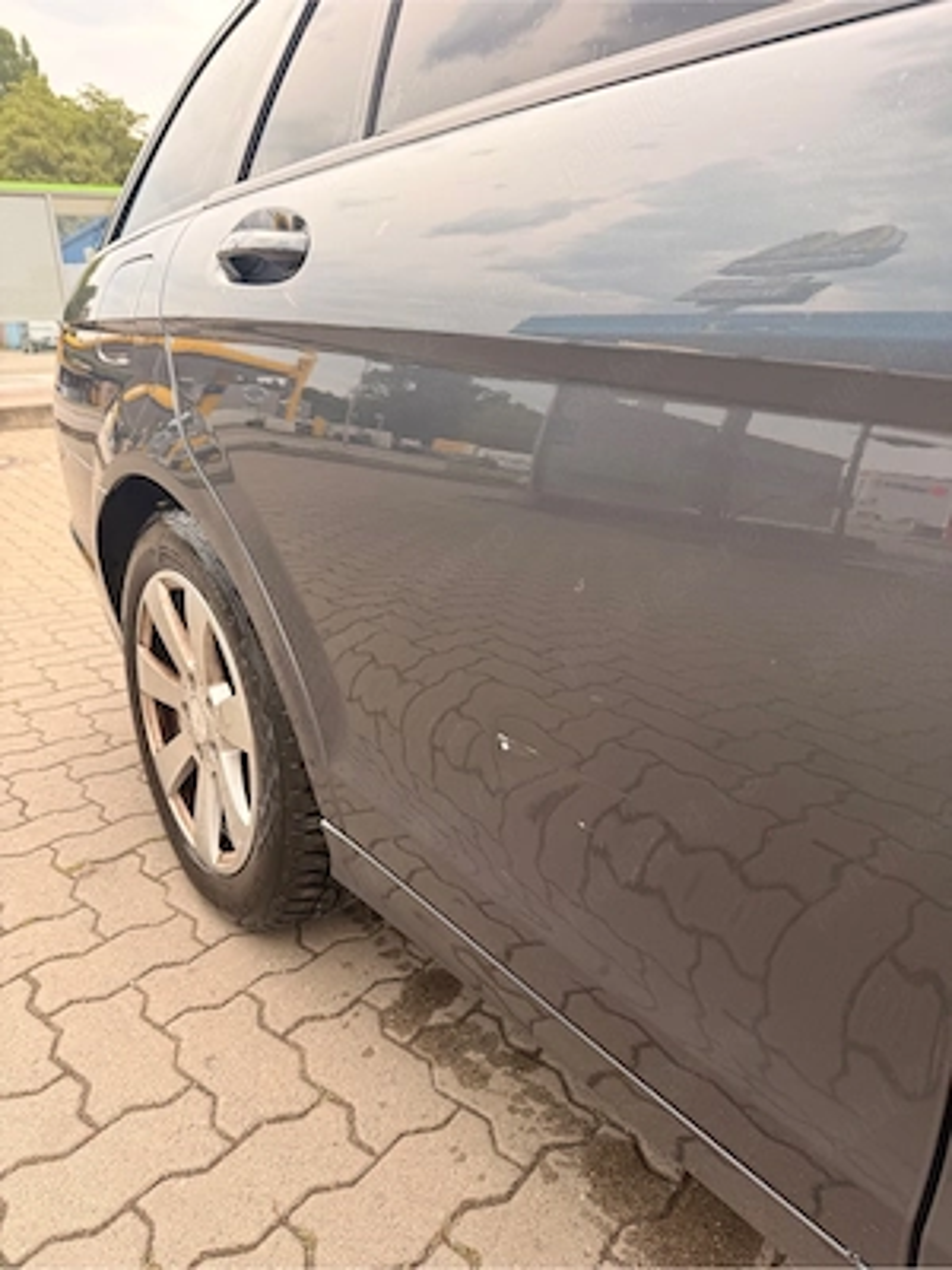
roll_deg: +1.7
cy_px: 635
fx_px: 880
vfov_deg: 71.6
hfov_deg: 56.8
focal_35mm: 24
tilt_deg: -19.7
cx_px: 476
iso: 80
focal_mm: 6.76
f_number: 1.78
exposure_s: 1/143
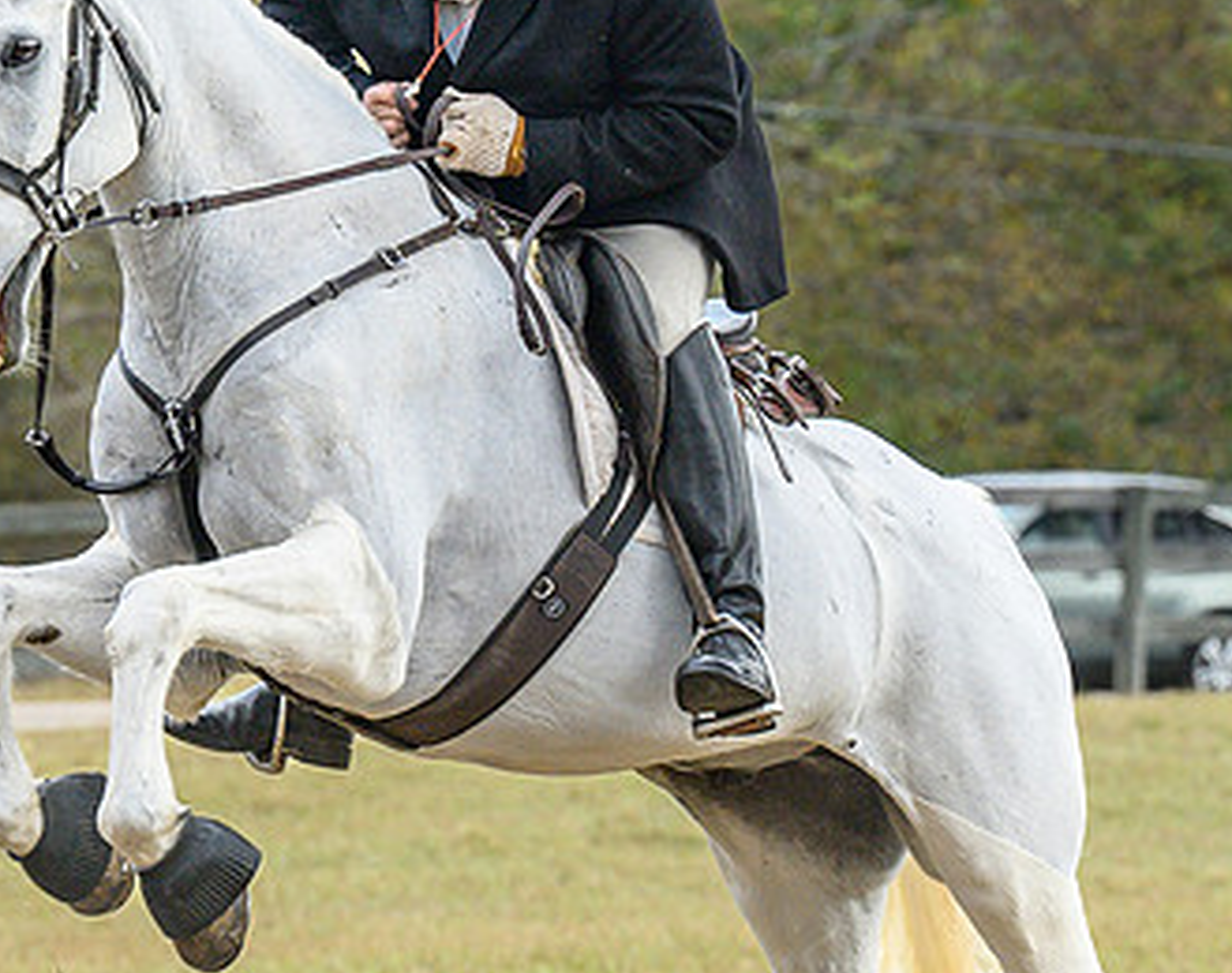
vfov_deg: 4.7
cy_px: 631
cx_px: 61
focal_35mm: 330
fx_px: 11976
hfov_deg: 5.9
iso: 640
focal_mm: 90
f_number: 3.5
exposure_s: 1/1000
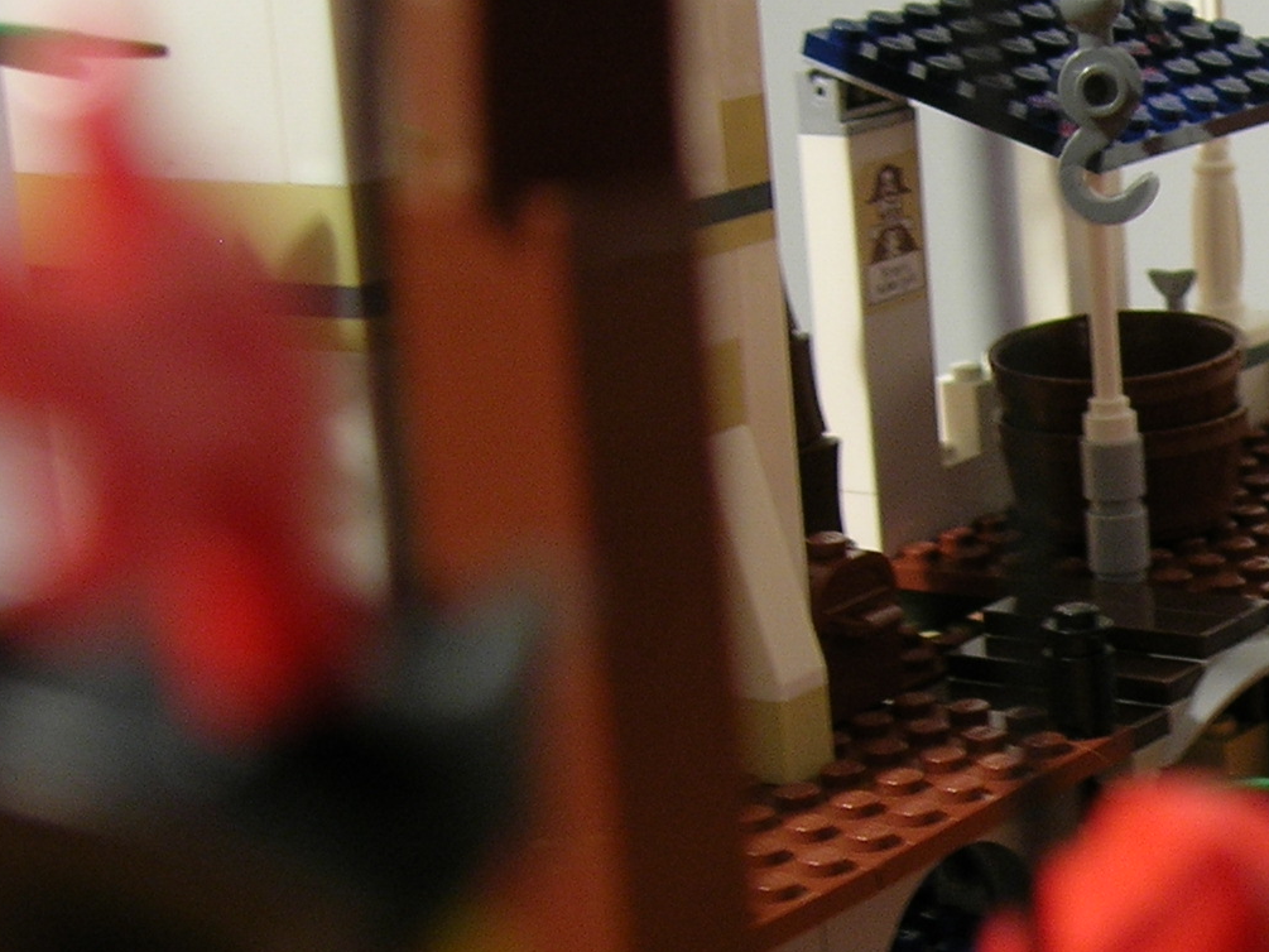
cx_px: 1610
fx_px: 3593
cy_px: 681
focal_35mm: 98
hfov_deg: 18.7
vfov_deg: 15.0
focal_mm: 7.8
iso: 73
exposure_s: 1/3.9
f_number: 2.8
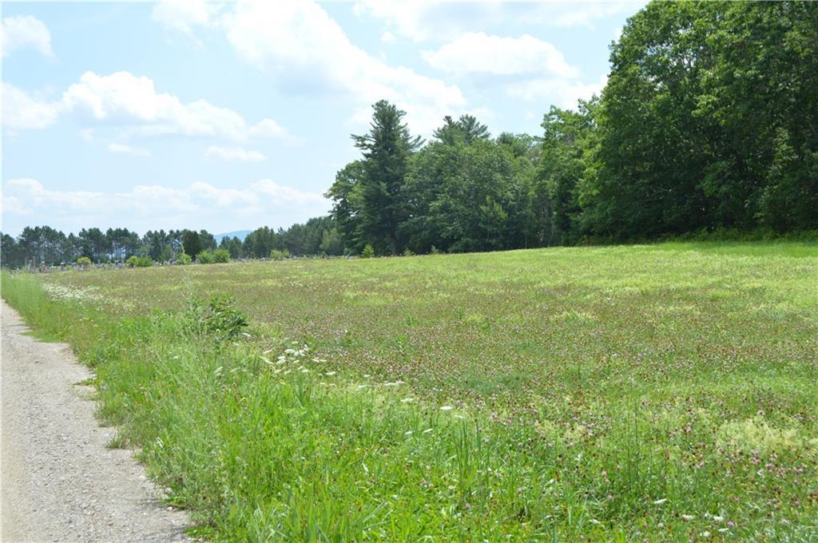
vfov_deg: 28.0
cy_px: 272
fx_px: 1089
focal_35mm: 48
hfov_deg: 41.2
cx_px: 409
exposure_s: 1/250
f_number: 8
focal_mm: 32
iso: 100
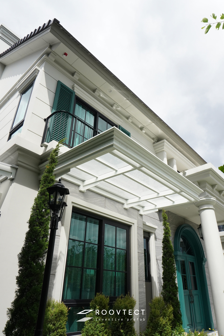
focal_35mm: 24
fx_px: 224
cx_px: 112
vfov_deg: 73.7
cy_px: 168
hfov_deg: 53.1
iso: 800
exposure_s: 1/1000
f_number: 10
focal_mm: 16
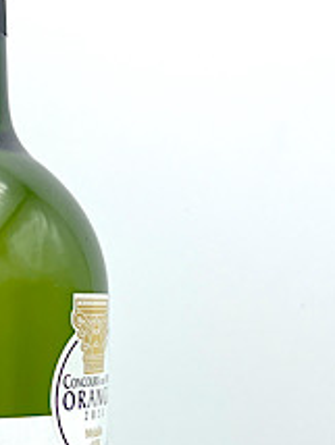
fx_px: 1249
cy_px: 520
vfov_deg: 19.2
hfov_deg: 15.0
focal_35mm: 97
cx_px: -10
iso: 50
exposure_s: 1/3663
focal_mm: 5.1
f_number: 1.6
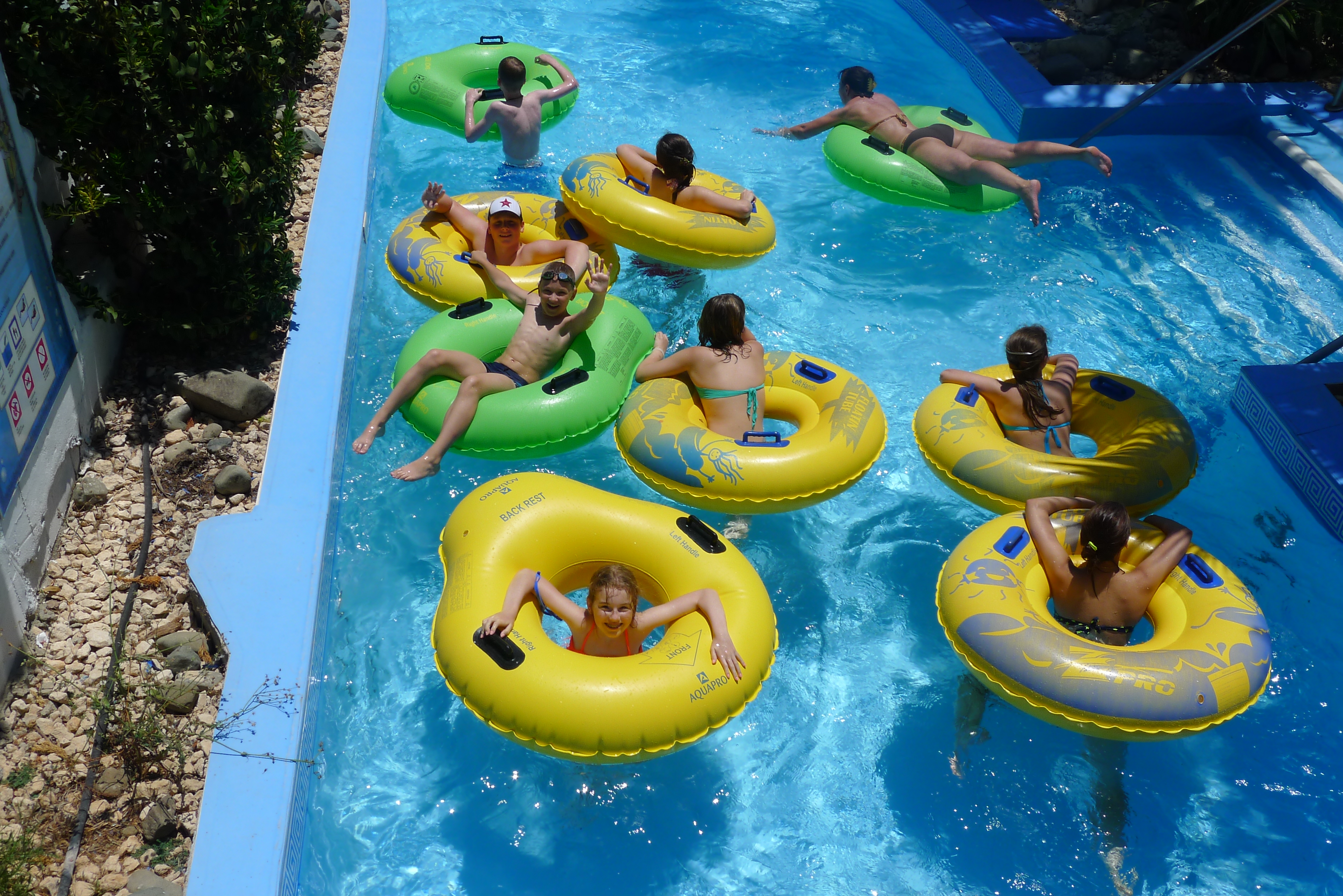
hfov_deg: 54.4
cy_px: 448
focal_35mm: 35
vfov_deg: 37.9
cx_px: 672
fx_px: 1306
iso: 80
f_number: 5.6
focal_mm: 7.5
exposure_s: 1/1000
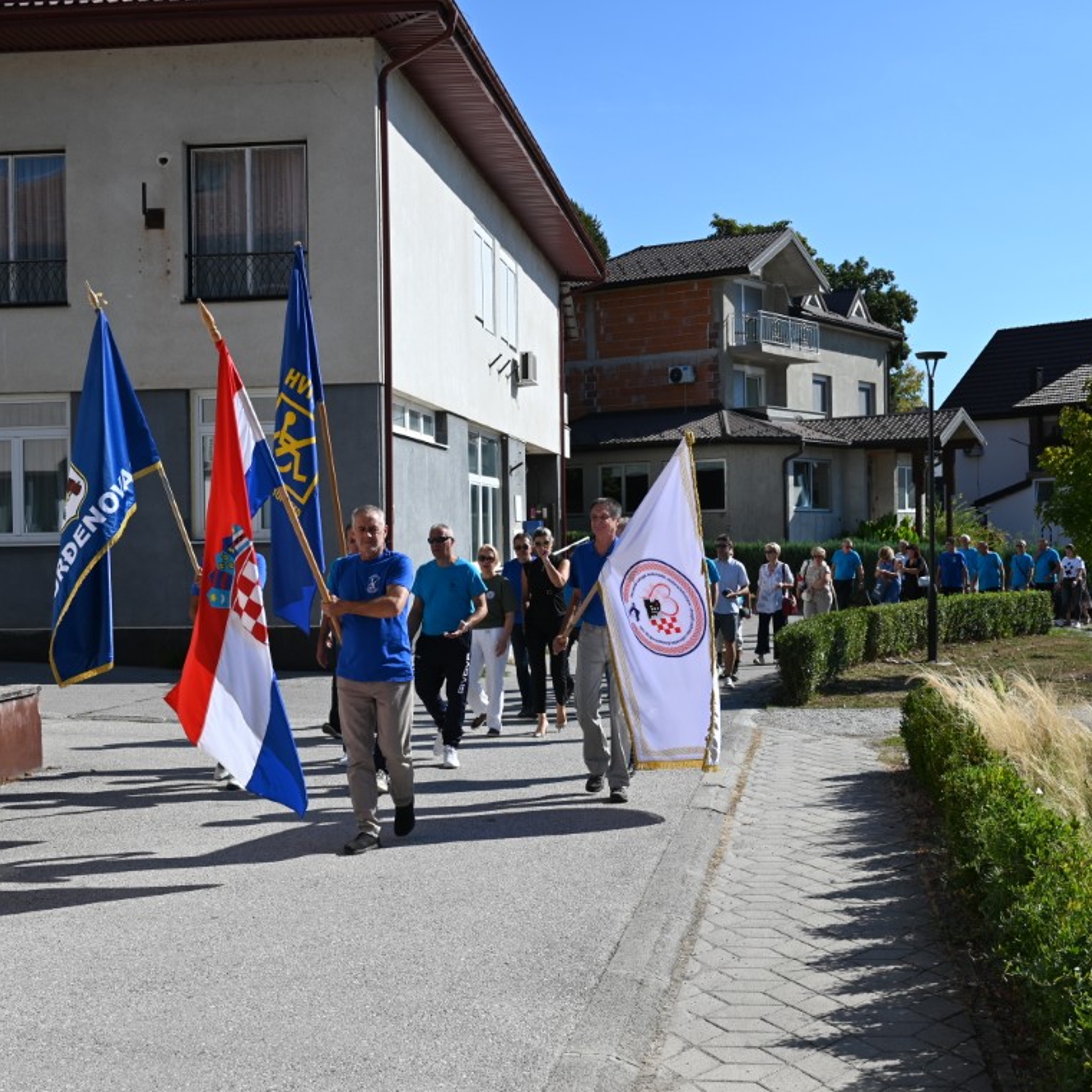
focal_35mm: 45
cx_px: 596
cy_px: 550
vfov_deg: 37.6
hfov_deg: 37.5
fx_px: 1606
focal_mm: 35
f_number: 7.1
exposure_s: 1/400
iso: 100
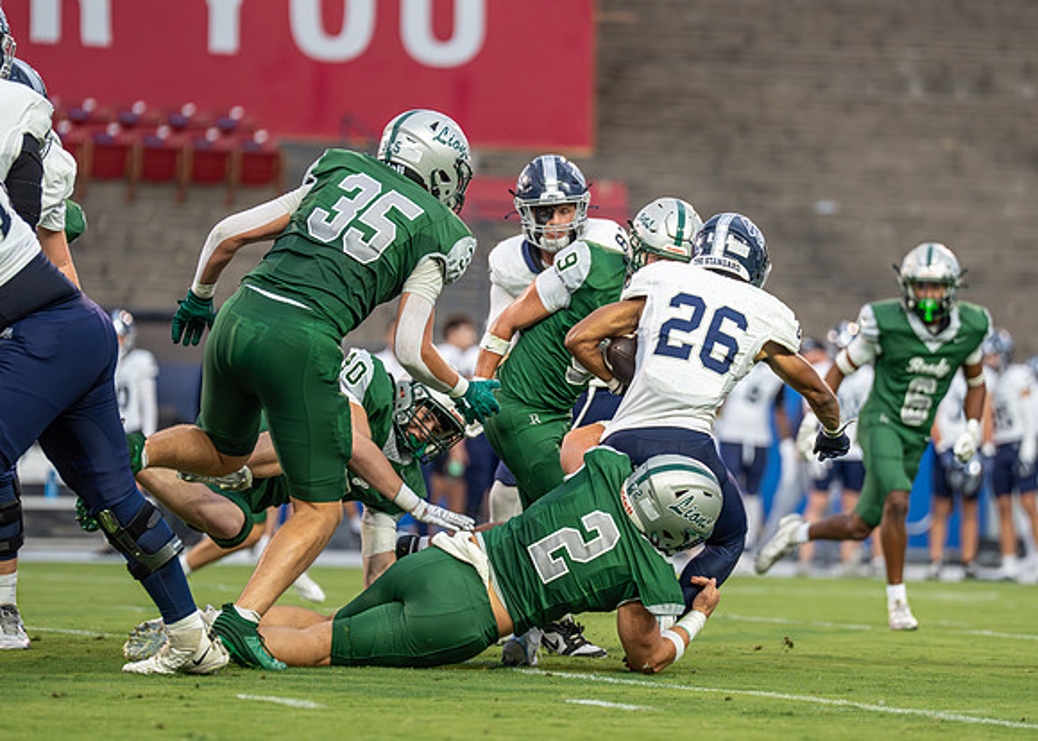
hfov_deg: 7.4
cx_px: 620
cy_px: 385
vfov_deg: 5.3
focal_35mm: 271
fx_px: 7984
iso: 1600
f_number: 2.8
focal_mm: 200
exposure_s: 1/1250
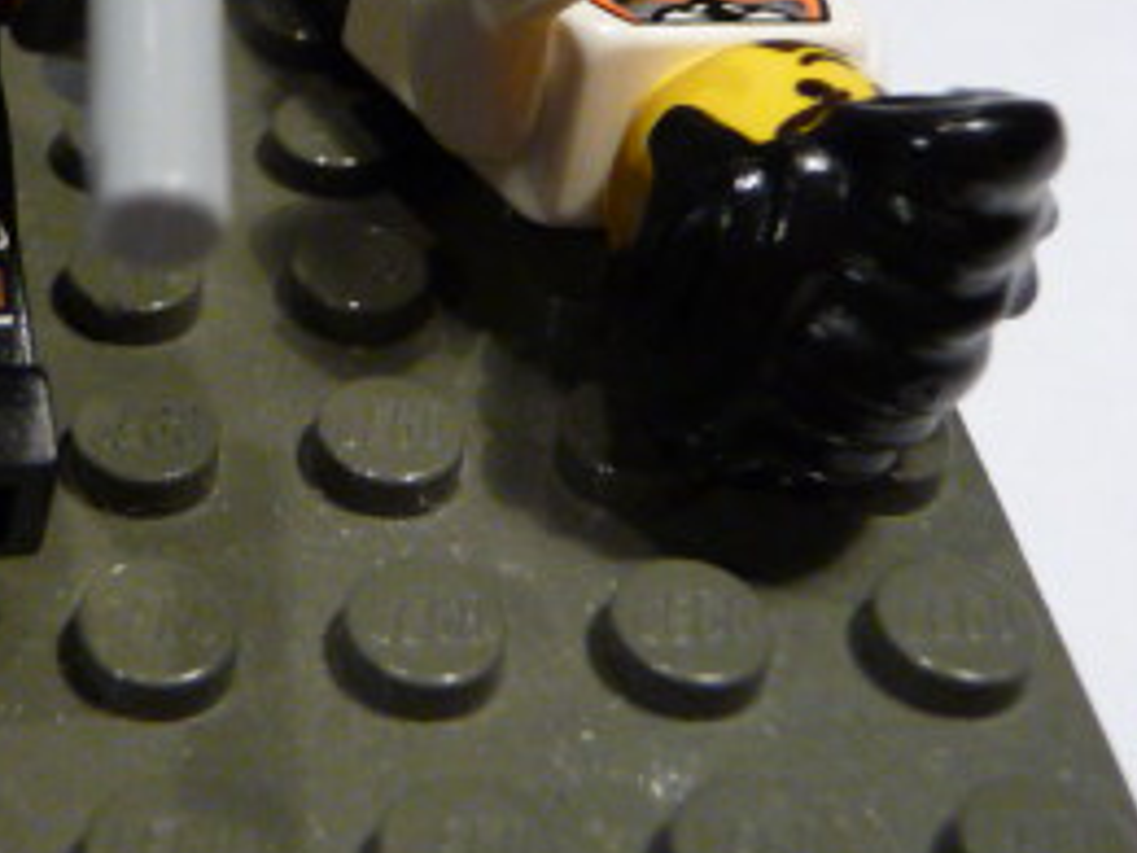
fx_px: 2266
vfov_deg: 20.5
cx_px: -48
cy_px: -31
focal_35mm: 69
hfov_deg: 26.4
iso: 400
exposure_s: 1/125
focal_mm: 4.7
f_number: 3.3
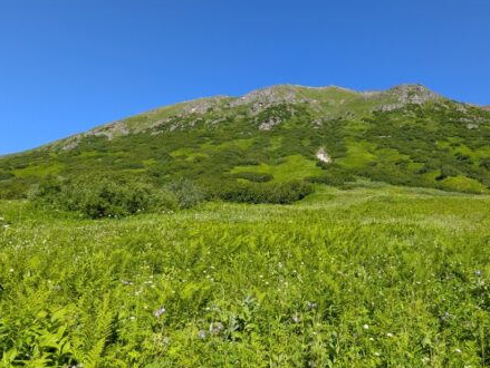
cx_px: 291
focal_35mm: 21
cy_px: 175
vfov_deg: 63.5
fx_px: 298
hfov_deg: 78.1
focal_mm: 2.02
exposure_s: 1/2169
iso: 53
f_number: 1.7
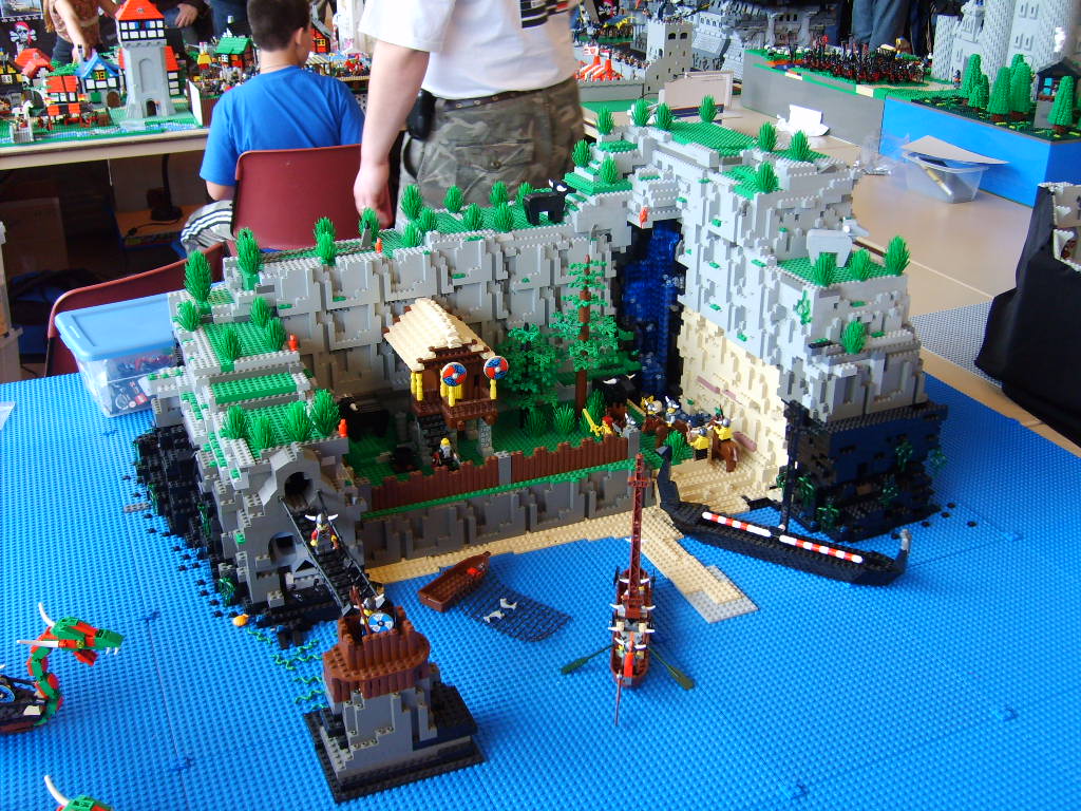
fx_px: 1093
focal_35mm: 35
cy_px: 406
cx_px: 540
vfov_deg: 40.7
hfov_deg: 52.6
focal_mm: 5.8
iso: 90
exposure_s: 1/30
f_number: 2.8
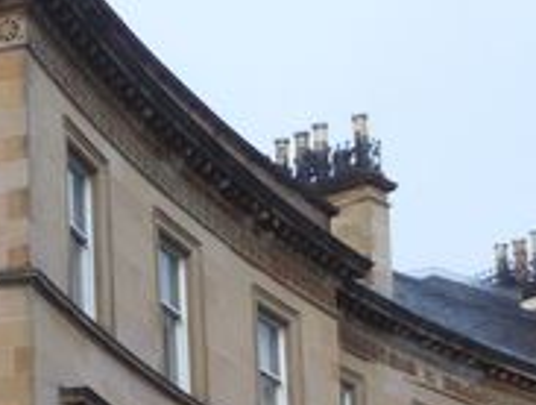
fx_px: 2436
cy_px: 616
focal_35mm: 157
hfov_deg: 11.9
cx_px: -328
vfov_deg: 9.2
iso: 125
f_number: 3.7
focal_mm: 6.3
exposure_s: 1/60
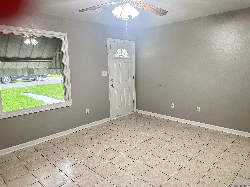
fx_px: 173
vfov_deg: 56.8
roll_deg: +1.3
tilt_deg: -9.3
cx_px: 125
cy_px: 94
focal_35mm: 24
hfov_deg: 71.6
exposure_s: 1/60
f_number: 1.78
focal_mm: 6.86
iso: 250
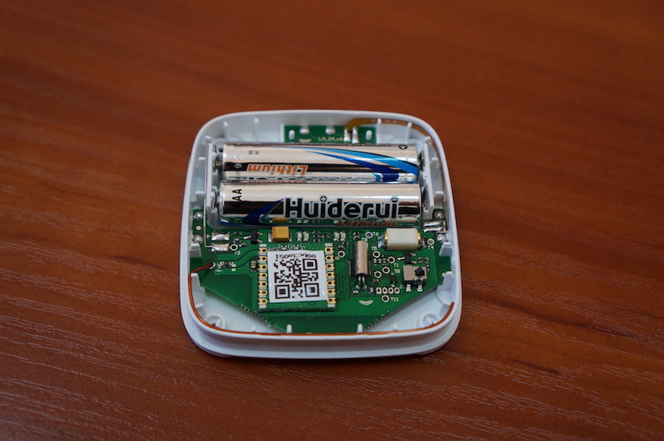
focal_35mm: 45
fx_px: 829
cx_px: 332
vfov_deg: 29.8
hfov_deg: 43.6
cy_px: 220
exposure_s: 1/160
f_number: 4
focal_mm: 30
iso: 640
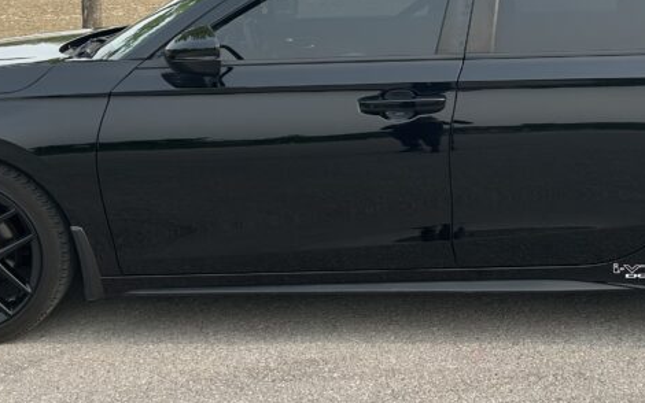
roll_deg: +0.5
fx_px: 1055
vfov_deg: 21.5
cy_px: 123
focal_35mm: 60
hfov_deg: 33.8
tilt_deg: -10.6
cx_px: 399
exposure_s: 1/1838
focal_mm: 5.7
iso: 50
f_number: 1.5
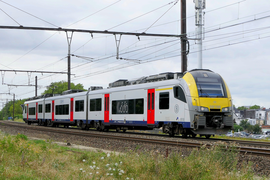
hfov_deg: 25.4
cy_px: 90
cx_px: 135
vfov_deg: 17.1
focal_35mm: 80
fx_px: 600
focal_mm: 29.3
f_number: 6.3
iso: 500
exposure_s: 1/800
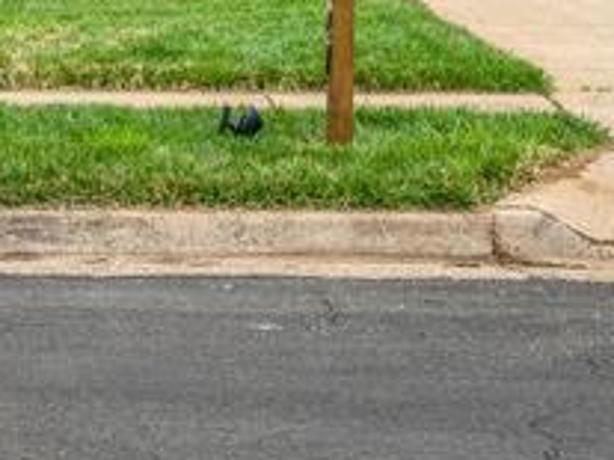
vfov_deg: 9.5
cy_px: -245
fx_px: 2695
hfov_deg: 12.6
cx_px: -169
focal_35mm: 152
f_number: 8
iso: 1250
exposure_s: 1/2000
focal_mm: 32
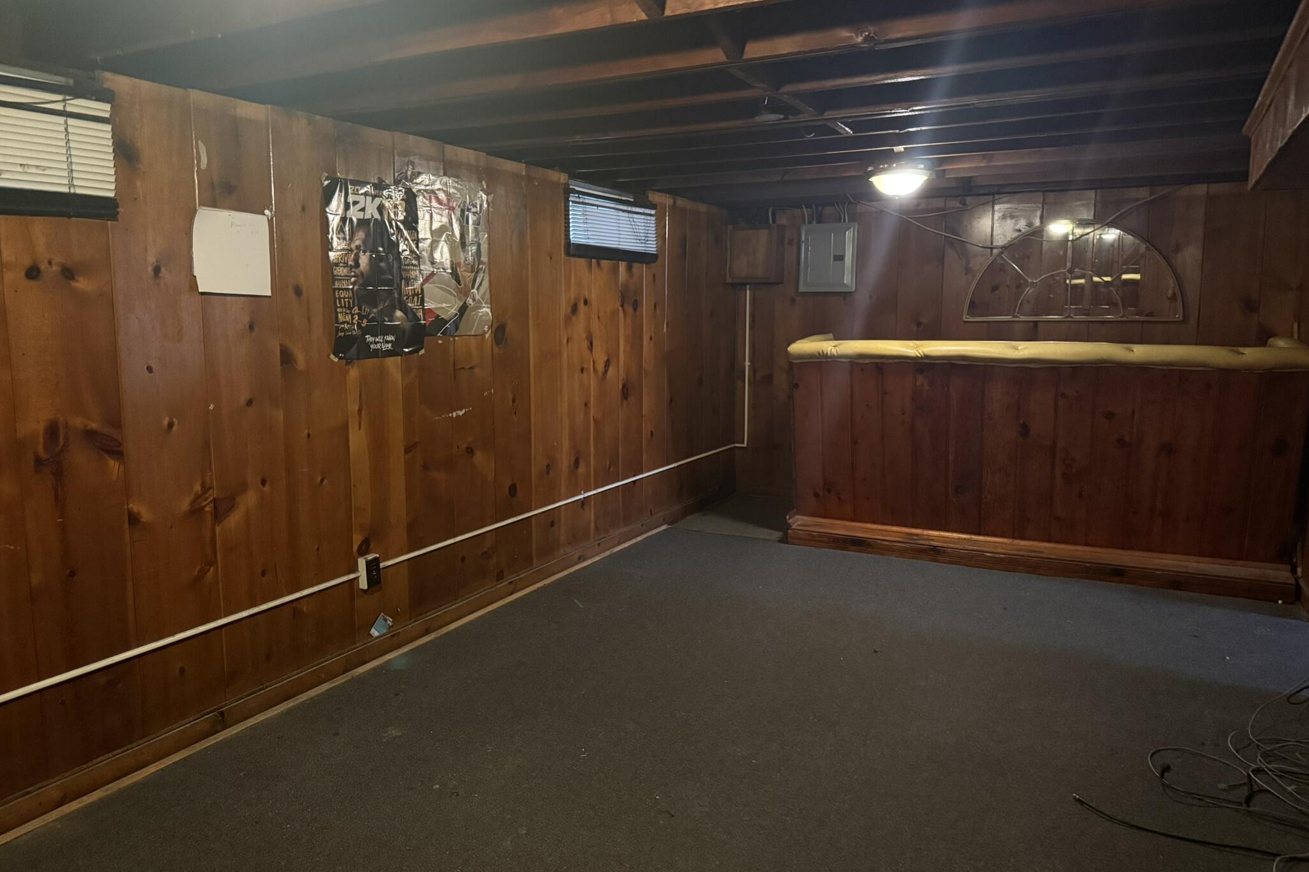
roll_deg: +0.4
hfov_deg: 71.5
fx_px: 909
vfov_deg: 51.3
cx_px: 655
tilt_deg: -7.0
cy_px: 422
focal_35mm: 25
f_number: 1.78
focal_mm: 6.76
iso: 1250
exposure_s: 1/30
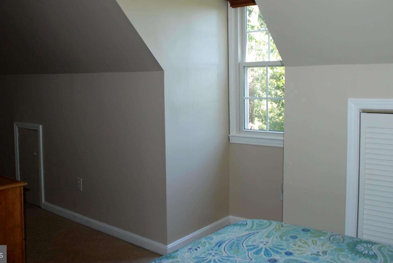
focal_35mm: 36
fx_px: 393
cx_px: 212
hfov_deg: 53.0
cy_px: 89
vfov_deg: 36.6
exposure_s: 1/60
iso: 200
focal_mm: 18
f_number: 3.5
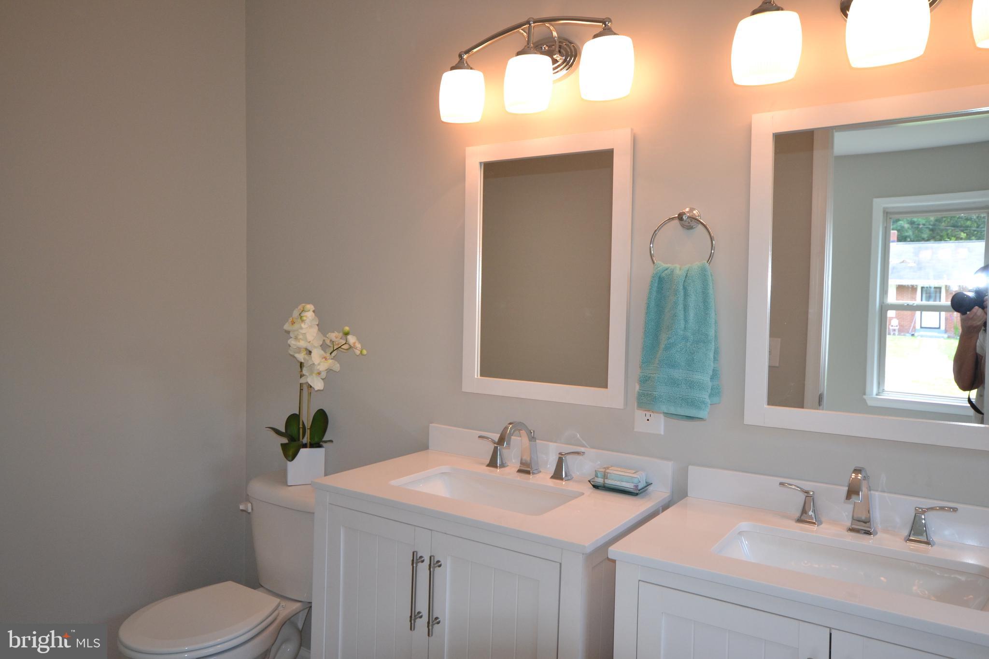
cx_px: 494
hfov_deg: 70.4
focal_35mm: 26
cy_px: 330
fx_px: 700
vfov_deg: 50.4
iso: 800
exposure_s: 1/60
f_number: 5.3
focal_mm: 17
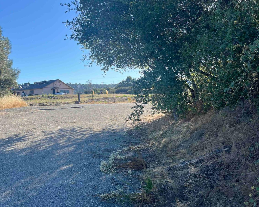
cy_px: 102
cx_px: 129
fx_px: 261
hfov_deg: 52.8
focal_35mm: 34
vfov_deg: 43.4
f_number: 1.6
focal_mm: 5.1
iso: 50
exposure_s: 1/1355
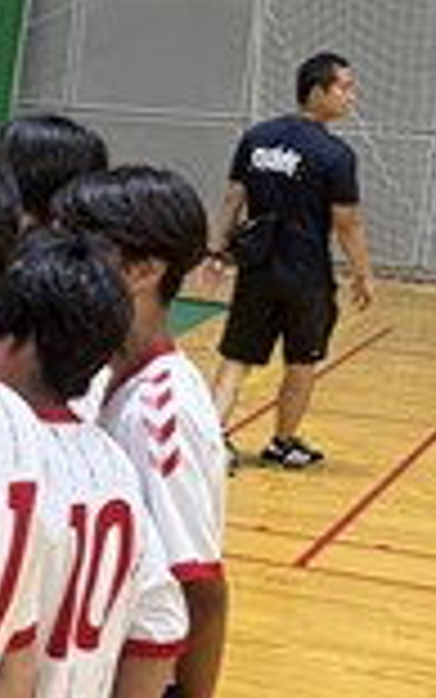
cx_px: -566
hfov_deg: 10.2
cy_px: 554
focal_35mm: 114
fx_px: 2165
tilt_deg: -15.0
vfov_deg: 18.1
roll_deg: -1.6
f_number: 1.6
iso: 100
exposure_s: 1/100
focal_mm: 5.96
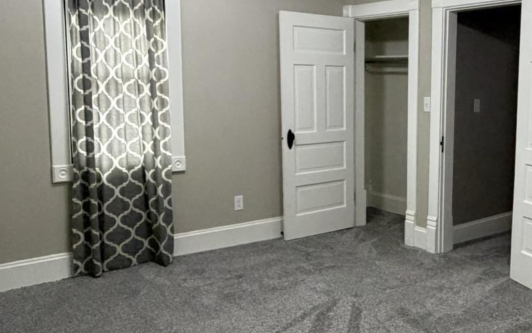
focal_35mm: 38
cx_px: 422
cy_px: 145
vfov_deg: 33.5
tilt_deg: -6.6
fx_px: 551
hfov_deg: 48.7
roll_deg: -0.4
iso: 500
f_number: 2.2
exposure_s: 1/60
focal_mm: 2.22
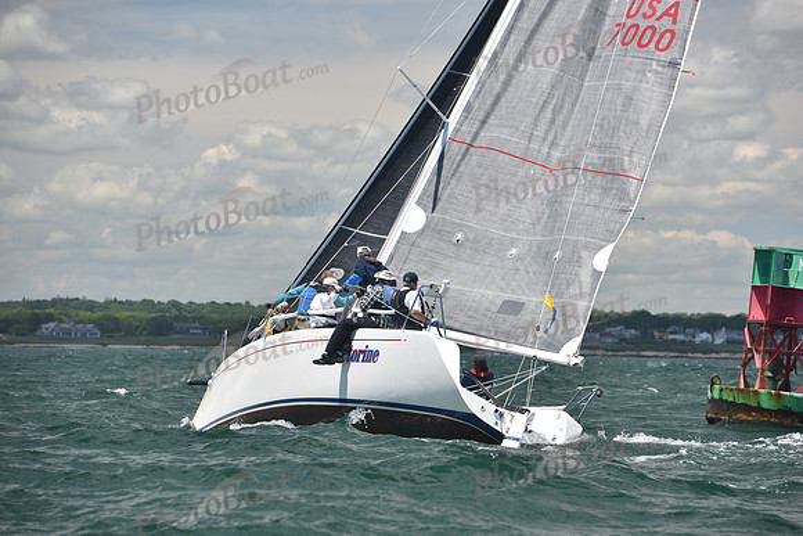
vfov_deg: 8.6
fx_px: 3570
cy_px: 268
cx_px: 402
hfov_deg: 12.8
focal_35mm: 160
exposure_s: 1/800
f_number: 5.6
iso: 320
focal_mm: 160
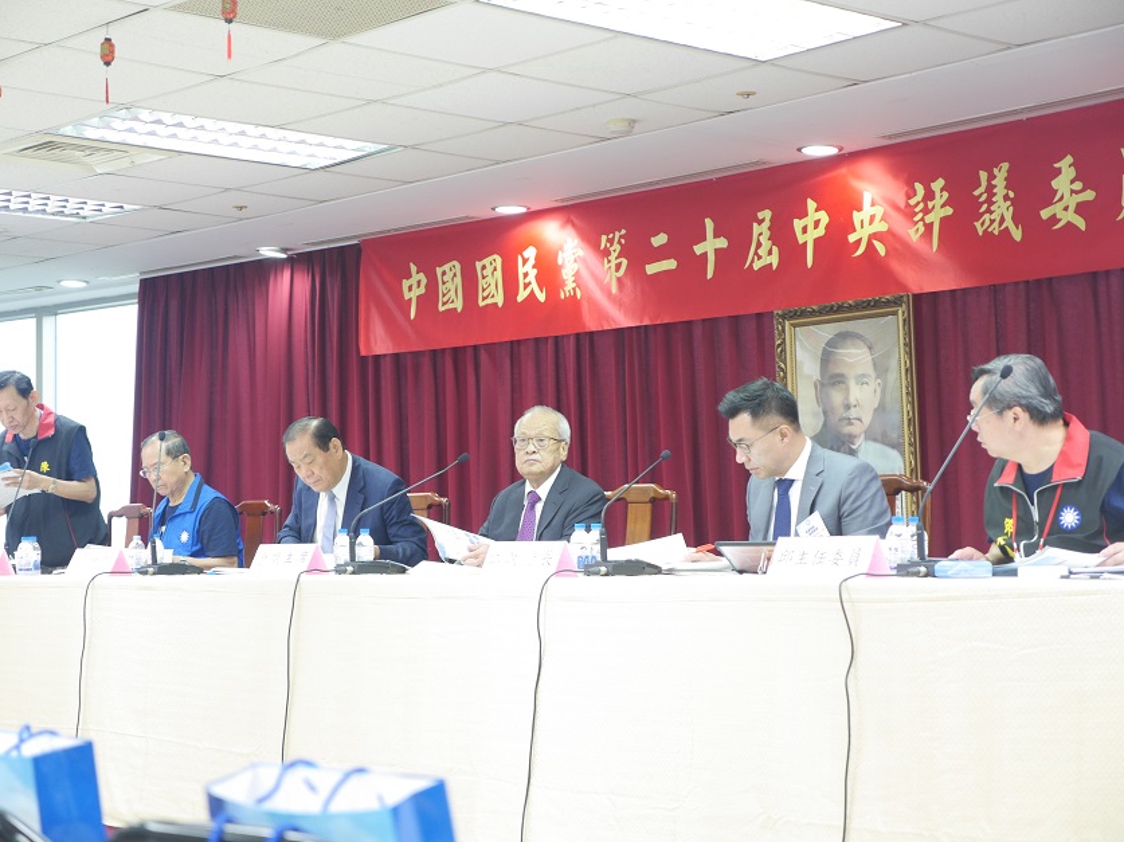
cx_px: 555
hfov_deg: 29.8
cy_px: 425
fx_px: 2110
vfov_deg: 22.6
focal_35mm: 65
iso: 1000
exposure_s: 1/60
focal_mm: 32
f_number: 2.8
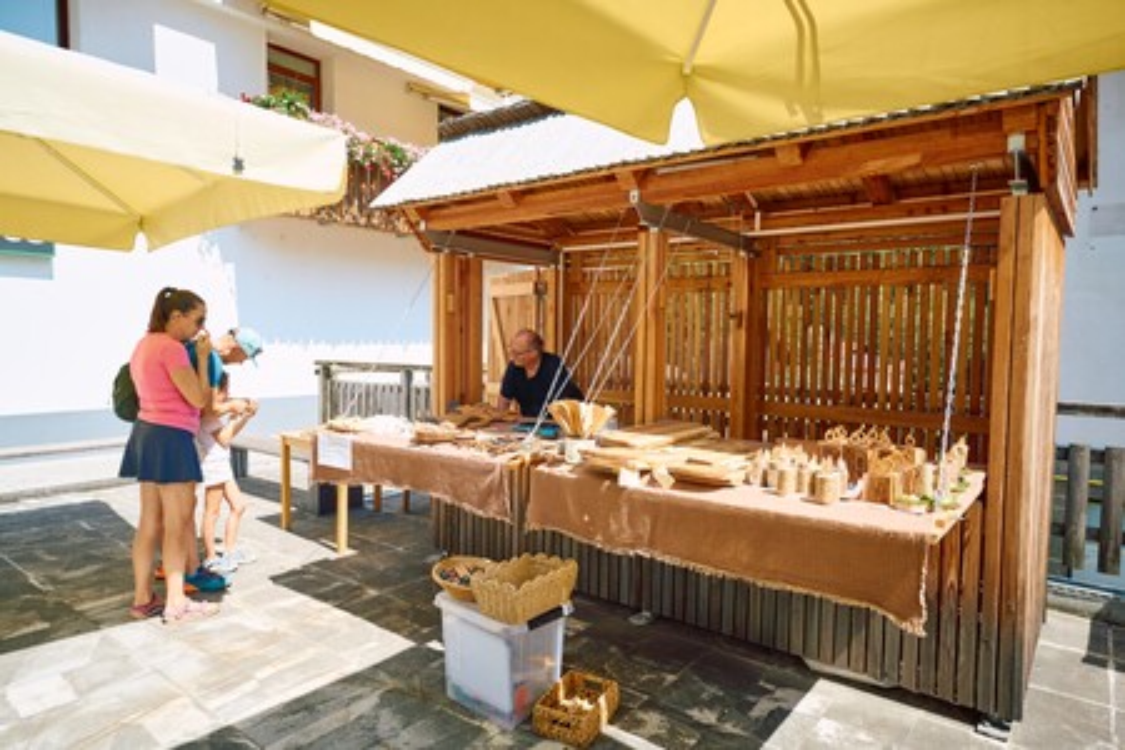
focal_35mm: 22
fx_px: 675
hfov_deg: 79.6
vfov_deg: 58.1
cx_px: 562
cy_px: 375
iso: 100
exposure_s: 1/400
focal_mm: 21.6
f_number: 4
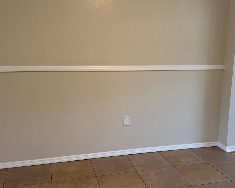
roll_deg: -1.0
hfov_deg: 43.6
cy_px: 92
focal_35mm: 42
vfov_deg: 35.7
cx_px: 139
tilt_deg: -9.9
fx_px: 292
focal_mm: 6.76
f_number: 1.78
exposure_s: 1/120
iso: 100
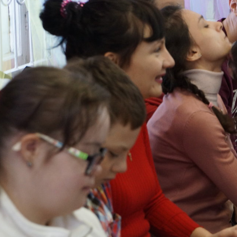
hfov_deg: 10.6
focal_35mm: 164
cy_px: 153
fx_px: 1270
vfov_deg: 10.7
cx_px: 238
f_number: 5.6
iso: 800
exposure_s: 1/25
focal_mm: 55
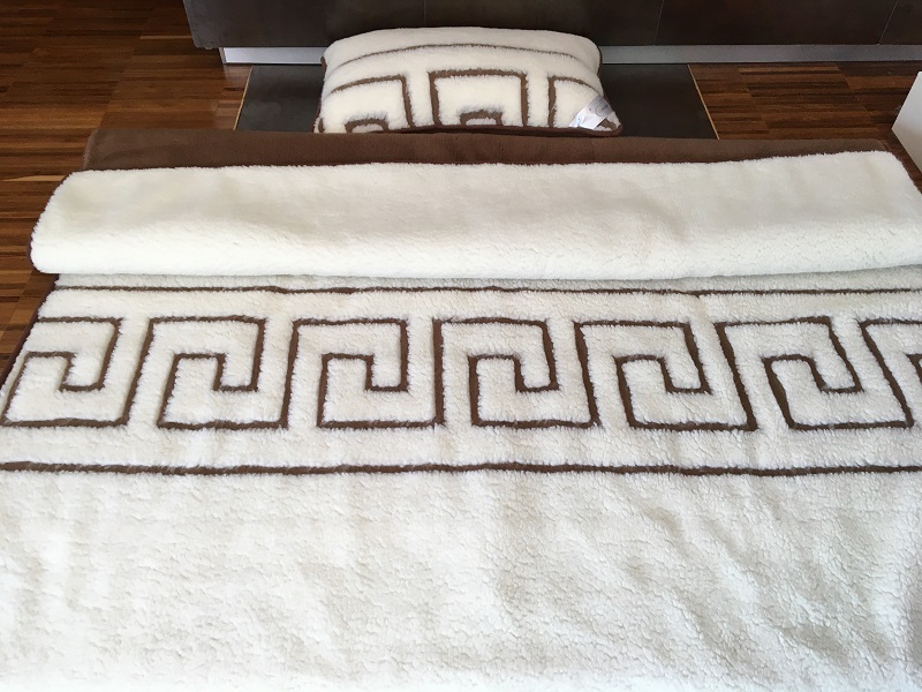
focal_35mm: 29
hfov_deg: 61.7
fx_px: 772
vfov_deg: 48.2
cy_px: 346
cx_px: 461
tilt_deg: -50.1
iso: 32
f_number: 2.2
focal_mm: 4.15
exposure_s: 1/33
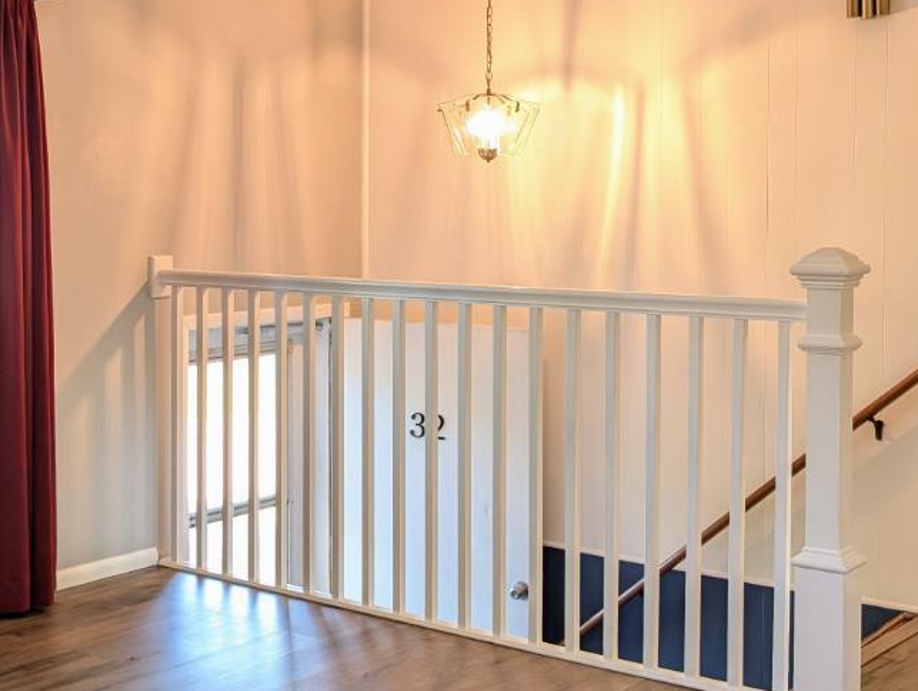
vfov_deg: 26.1
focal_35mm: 56
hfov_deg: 33.8
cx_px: 261
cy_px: 245
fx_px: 1487
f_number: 1.68
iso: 456
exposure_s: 1/120
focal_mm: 6.9
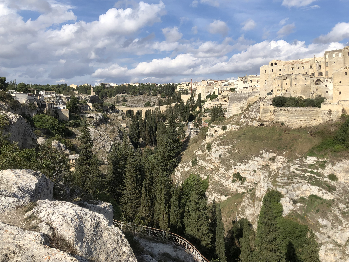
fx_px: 333
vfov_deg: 42.9
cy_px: 123
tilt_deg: -3.8
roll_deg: +1.0
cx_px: 198
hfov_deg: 55.2
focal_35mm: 33
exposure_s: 1/3247
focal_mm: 4
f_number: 1.8
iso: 25
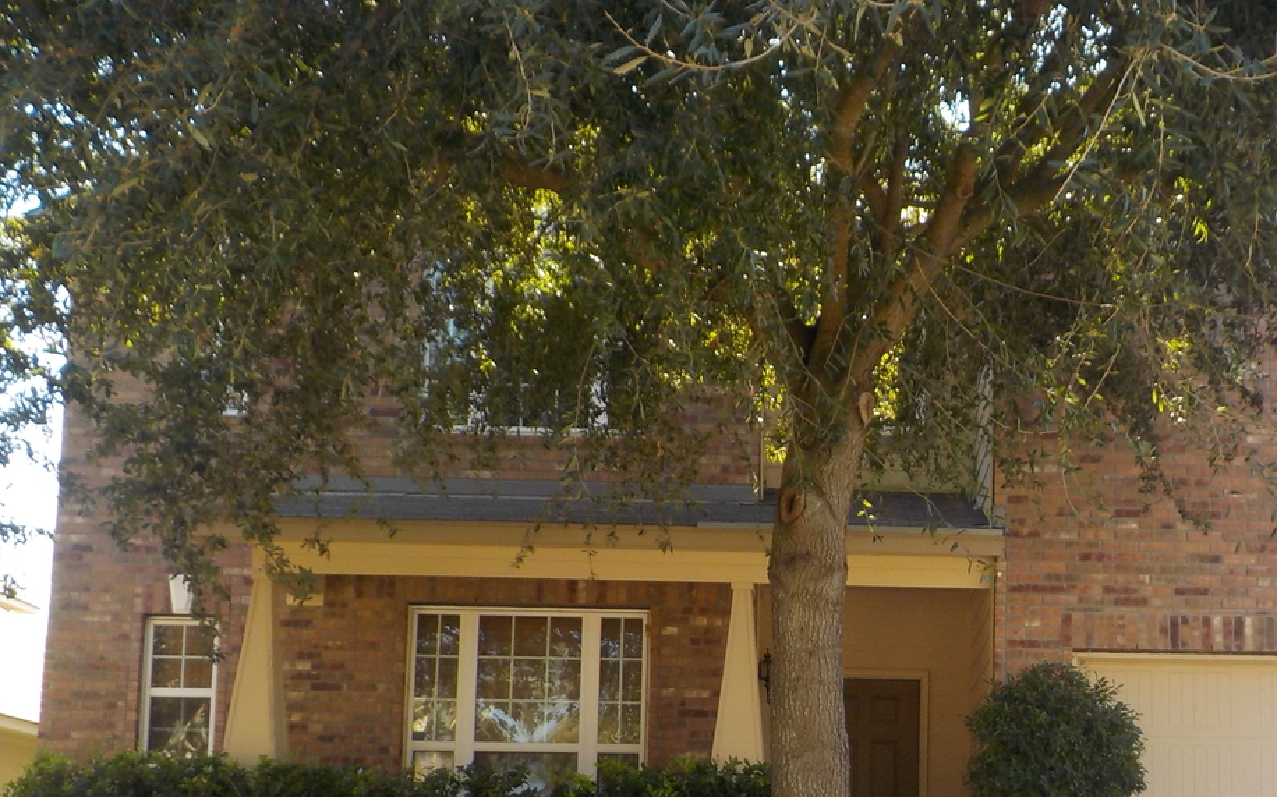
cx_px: 909
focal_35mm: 50
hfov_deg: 39.5
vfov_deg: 25.2
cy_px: 673
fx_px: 1740
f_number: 3.3
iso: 125
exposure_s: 1/160
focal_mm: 4.1
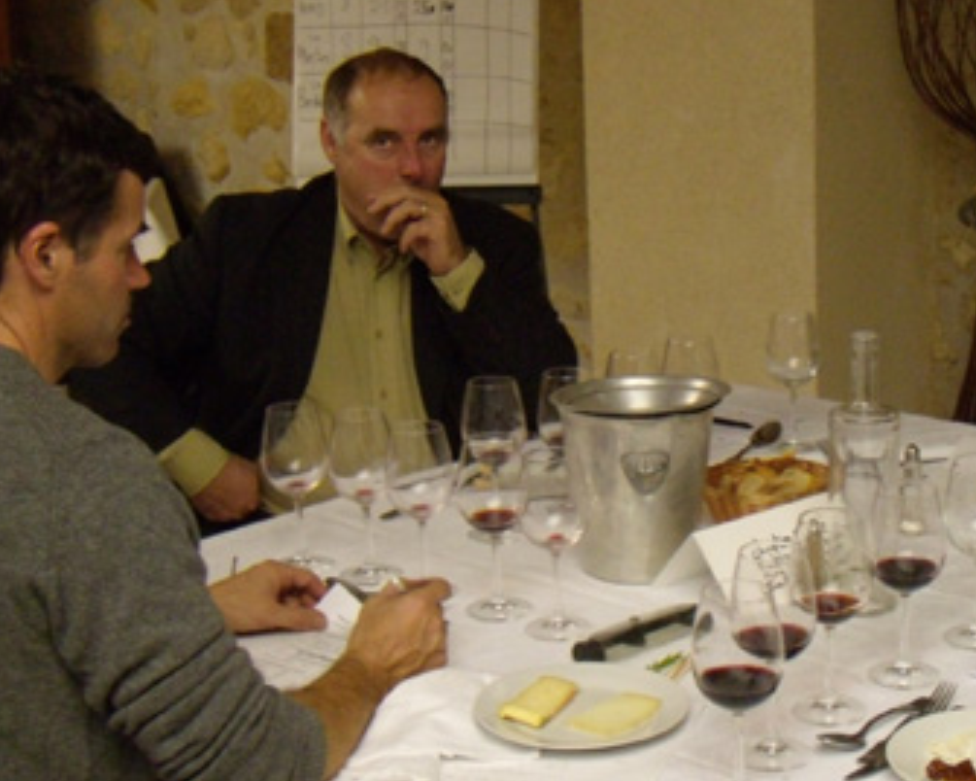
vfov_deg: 24.1
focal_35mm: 63
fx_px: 1820
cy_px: 504
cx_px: 749
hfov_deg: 29.5
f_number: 3.6
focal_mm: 6.4
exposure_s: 1/60
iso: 400
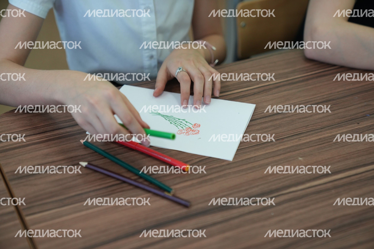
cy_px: 124
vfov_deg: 20.0
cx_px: 187
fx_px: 706
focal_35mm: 68
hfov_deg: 29.7
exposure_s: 1/250
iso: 1250
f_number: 3.2
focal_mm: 68
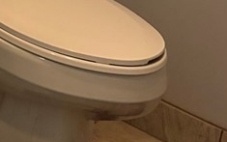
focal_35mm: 120
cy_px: -224
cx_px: -100
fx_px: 743
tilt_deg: -10.0
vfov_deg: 9.5
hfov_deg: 16.1
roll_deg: -8.6
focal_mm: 5.96
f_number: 1.6
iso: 500
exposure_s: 1/30
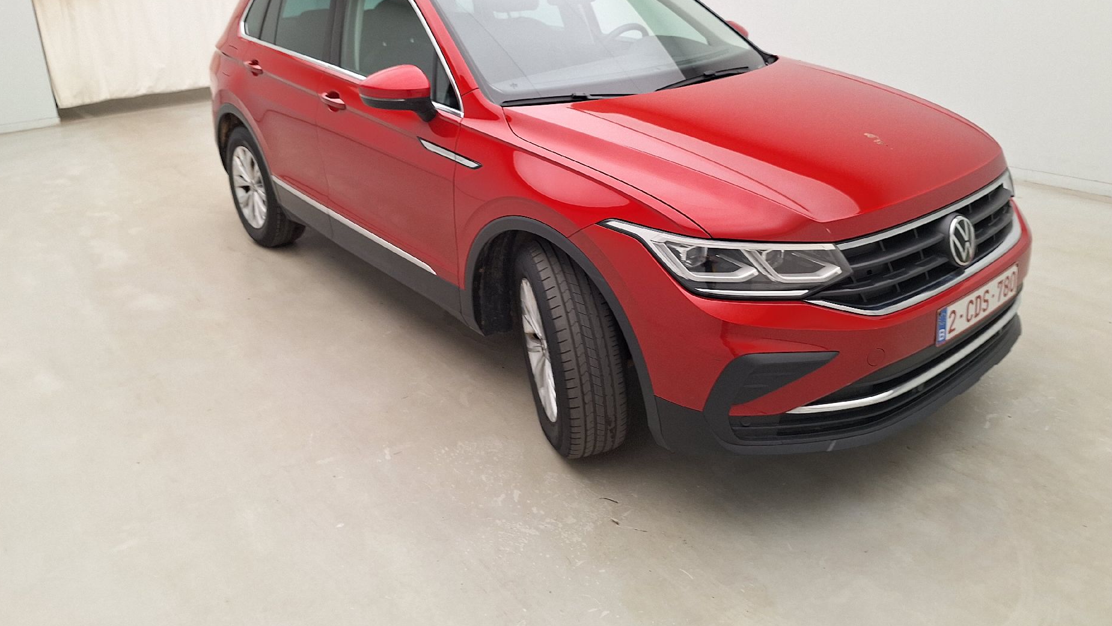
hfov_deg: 71.9
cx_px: 551
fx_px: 767
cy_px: 195
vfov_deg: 43.6
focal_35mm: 26
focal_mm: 5.54
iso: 50
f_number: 1.8
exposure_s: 1/100
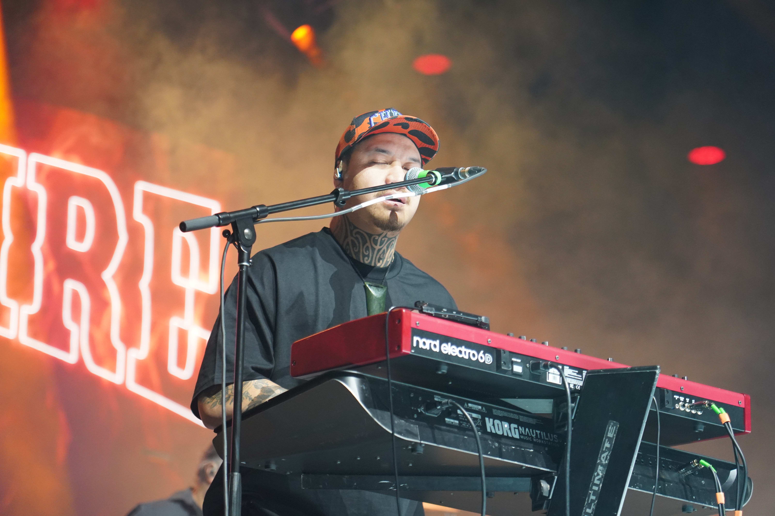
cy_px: 258
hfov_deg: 19.5
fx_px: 2260
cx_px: 388
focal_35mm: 105
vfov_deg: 13.0
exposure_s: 1/160
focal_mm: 105
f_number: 4
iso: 4000
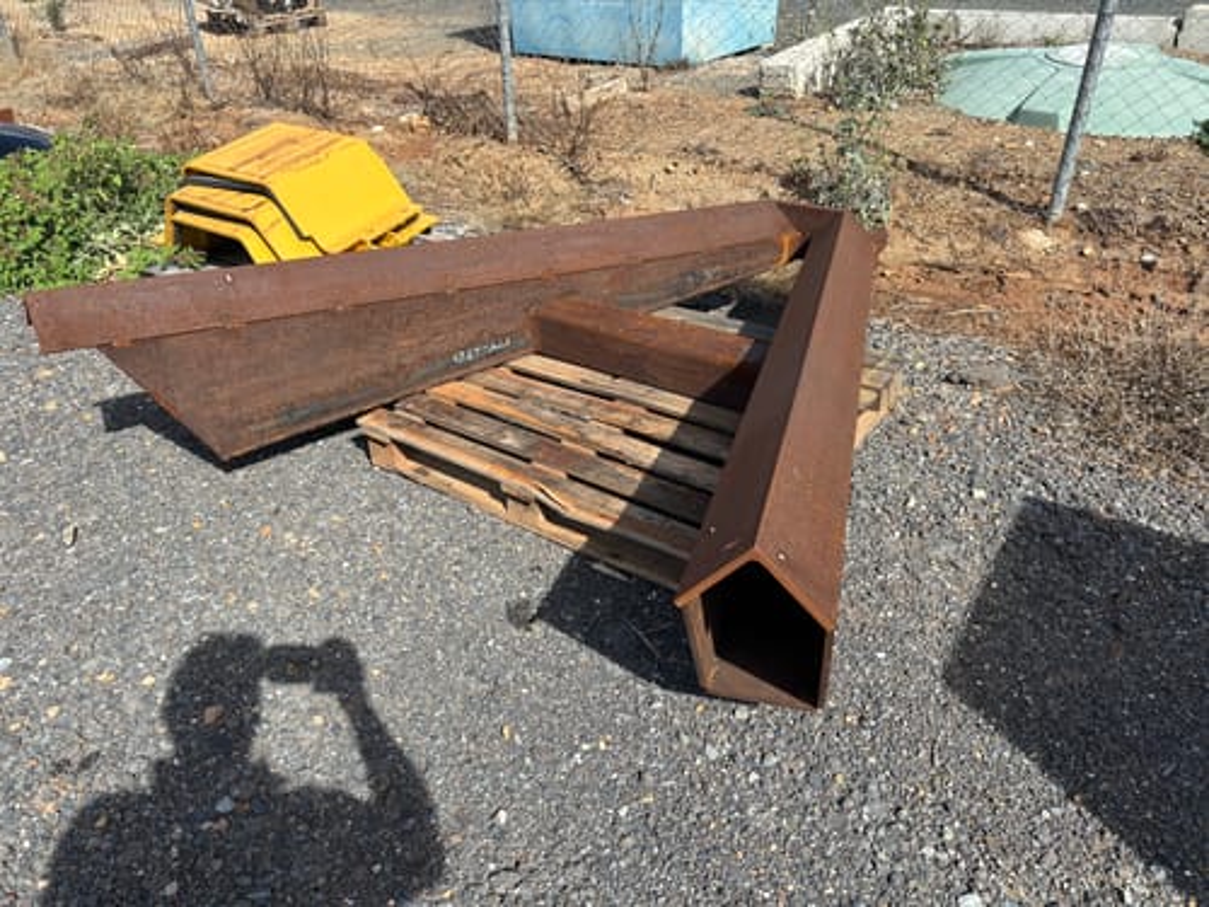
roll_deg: +2.5
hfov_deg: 67.3
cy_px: 454
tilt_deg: -35.8
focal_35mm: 26
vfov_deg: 53.1
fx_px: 908
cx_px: 604
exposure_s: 1/2242
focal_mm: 5.96
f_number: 1.6
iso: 50
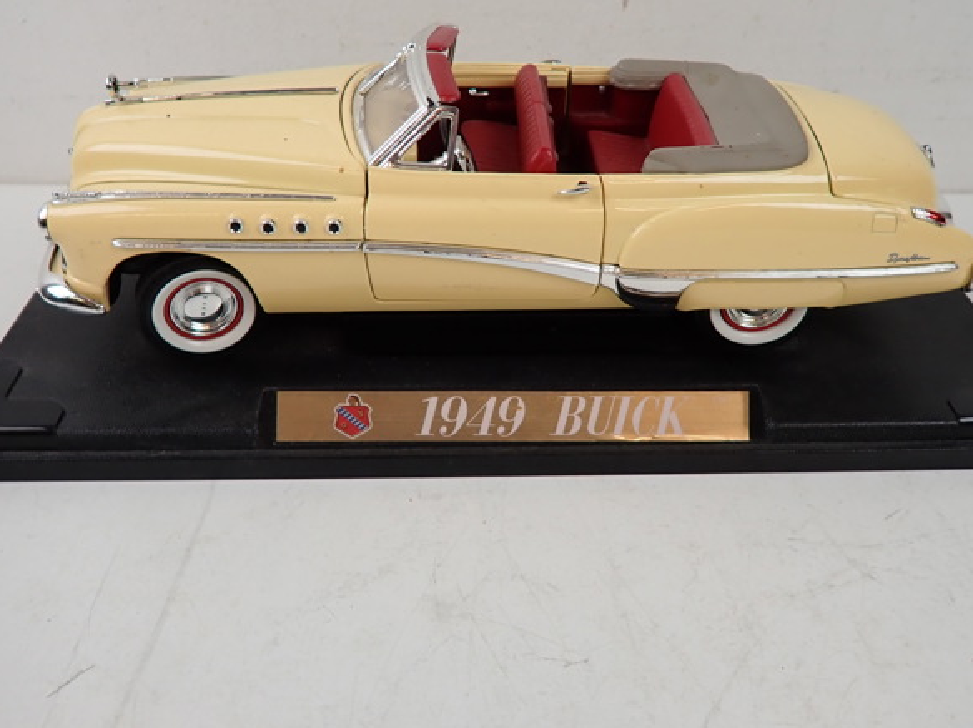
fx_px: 730
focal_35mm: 26
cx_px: 496
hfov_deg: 67.3
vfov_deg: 52.7
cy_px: 298
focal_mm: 3.33
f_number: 2
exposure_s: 1/125
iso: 125
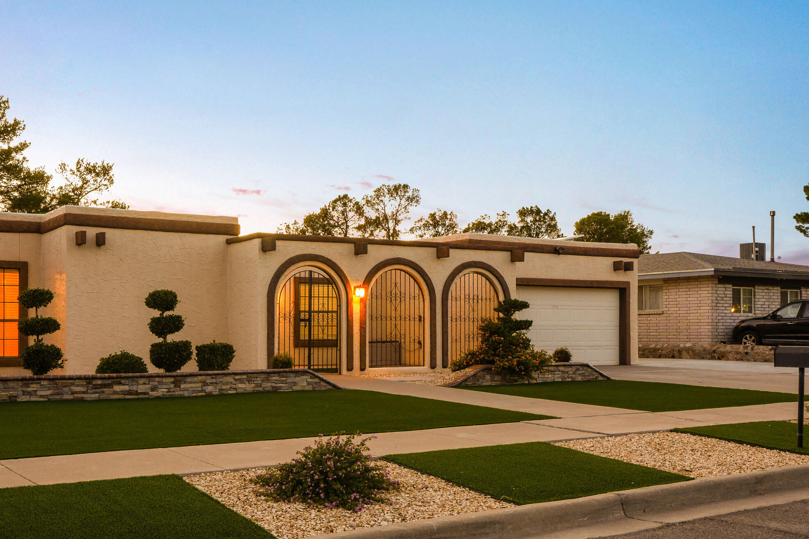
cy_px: 327
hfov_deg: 47.2
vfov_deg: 32.5
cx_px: 336
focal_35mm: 41
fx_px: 921
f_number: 11
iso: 640
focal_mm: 27
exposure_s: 1/2.5
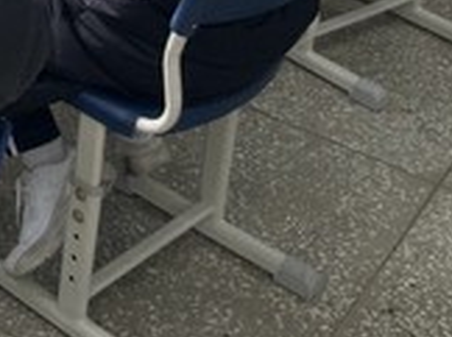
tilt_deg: -21.5
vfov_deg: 13.3
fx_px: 1356
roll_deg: -0.6
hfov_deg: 17.6
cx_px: -156
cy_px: -191
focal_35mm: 104
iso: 16
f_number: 1.8
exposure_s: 1/166
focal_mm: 3
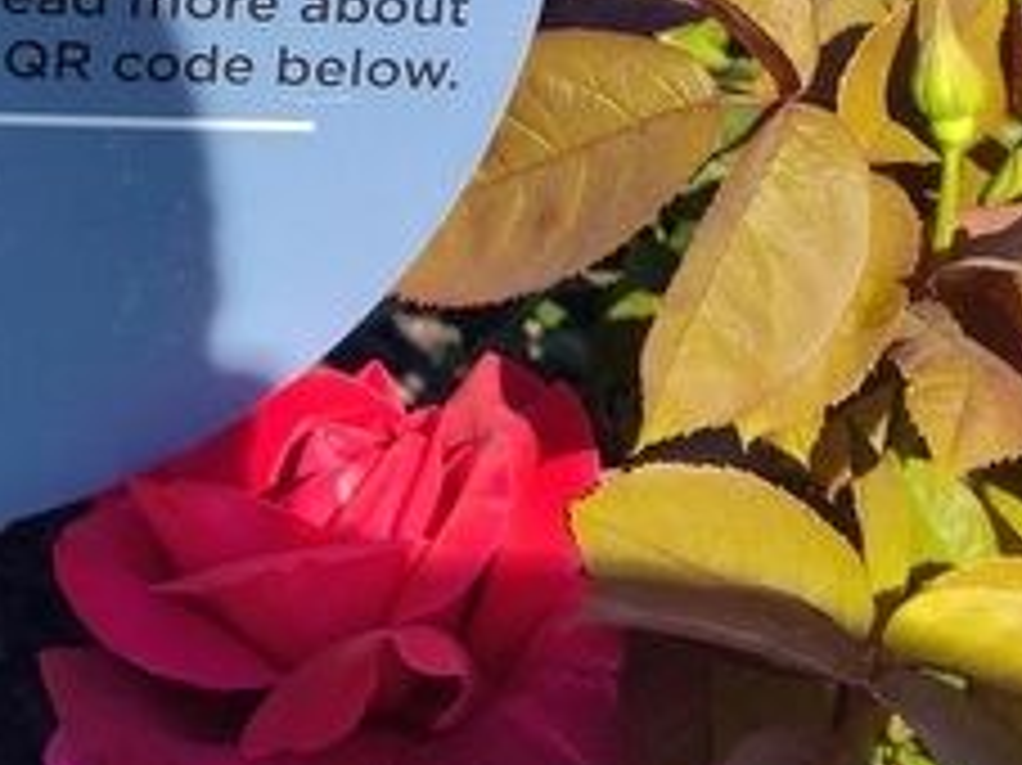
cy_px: -338
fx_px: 2390
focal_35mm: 81
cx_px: -104
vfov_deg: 16.7
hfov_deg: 22.7
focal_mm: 5.56
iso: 100
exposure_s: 1/1380
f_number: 1.8
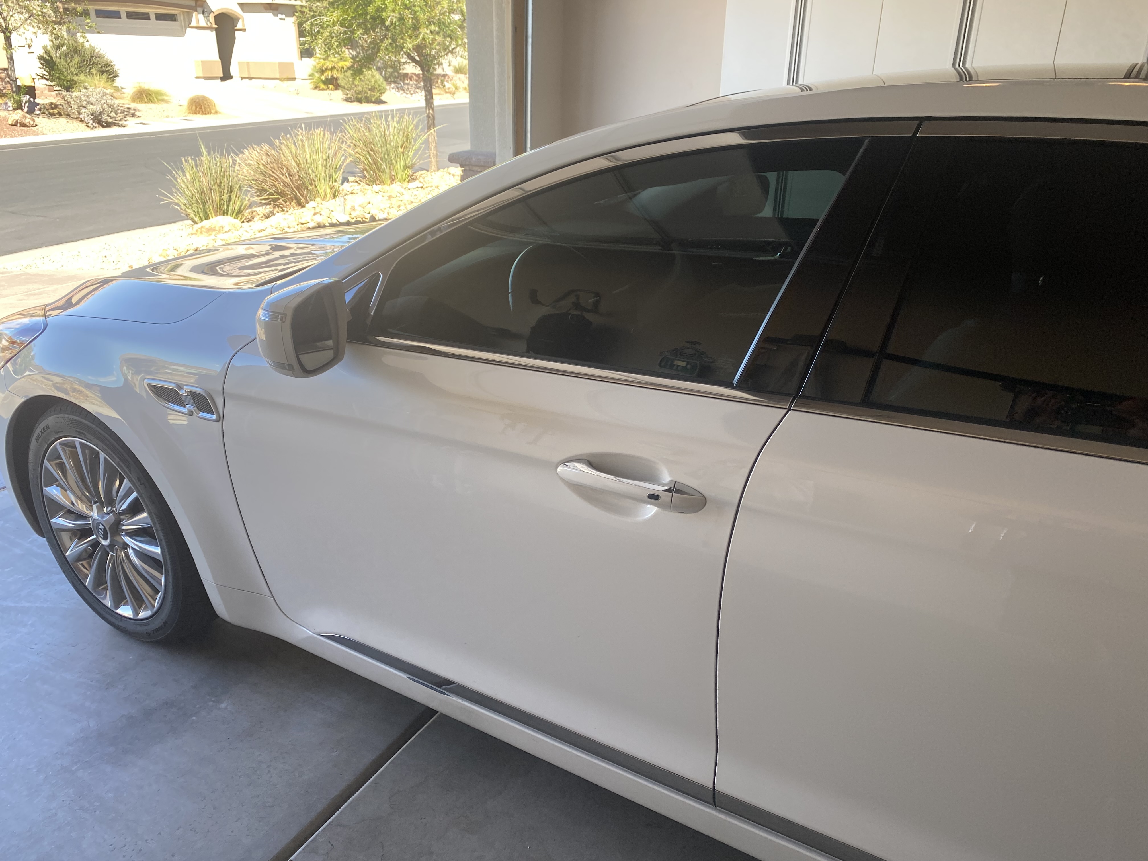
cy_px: 430
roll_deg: -0.4
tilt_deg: -23.8
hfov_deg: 67.3
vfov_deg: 53.1
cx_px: 574
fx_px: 862
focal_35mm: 26
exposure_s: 1/241
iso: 32
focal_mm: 4.25
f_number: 1.8
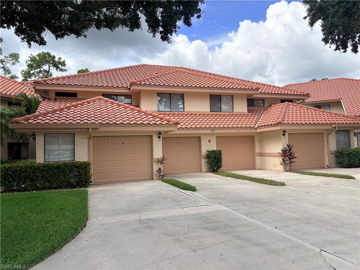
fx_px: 270
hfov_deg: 67.3
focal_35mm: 26
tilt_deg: +3.4
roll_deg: +2.3
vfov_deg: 53.1
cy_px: 135
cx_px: 180
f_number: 1.6
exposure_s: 1/2747
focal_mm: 5.96
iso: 50
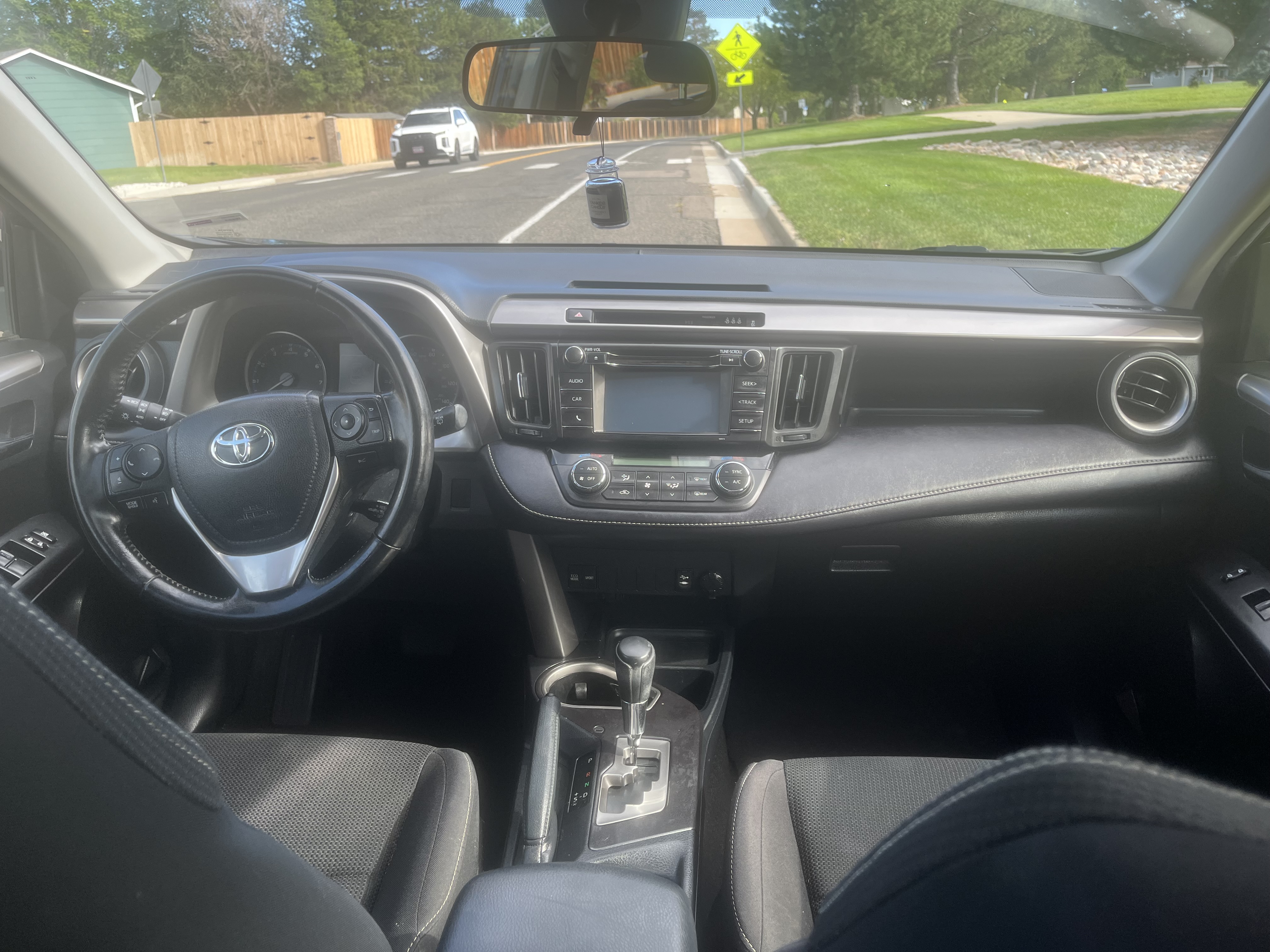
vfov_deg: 53.1
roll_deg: +4.1
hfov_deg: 67.3
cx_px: 635
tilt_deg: -18.8
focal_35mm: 26
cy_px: 476
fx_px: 954
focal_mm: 5.1
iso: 40
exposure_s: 1/218
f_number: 1.6
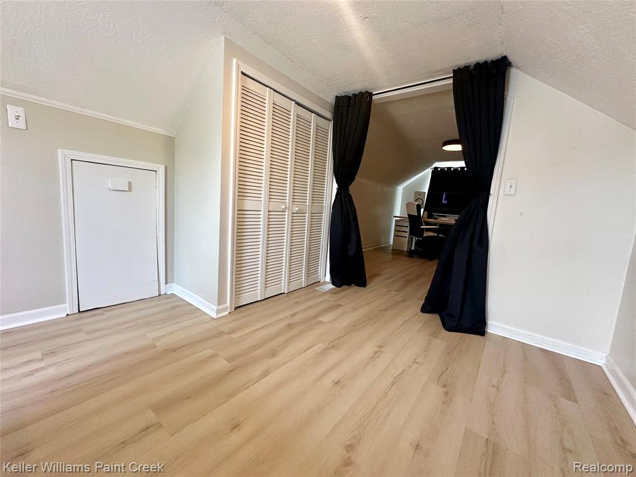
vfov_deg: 85.7
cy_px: 238
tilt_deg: -6.9
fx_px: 257
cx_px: 318
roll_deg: -4.5
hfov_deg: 102.1
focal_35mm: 14
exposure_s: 1/120
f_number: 2.2
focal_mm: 2.22
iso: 250
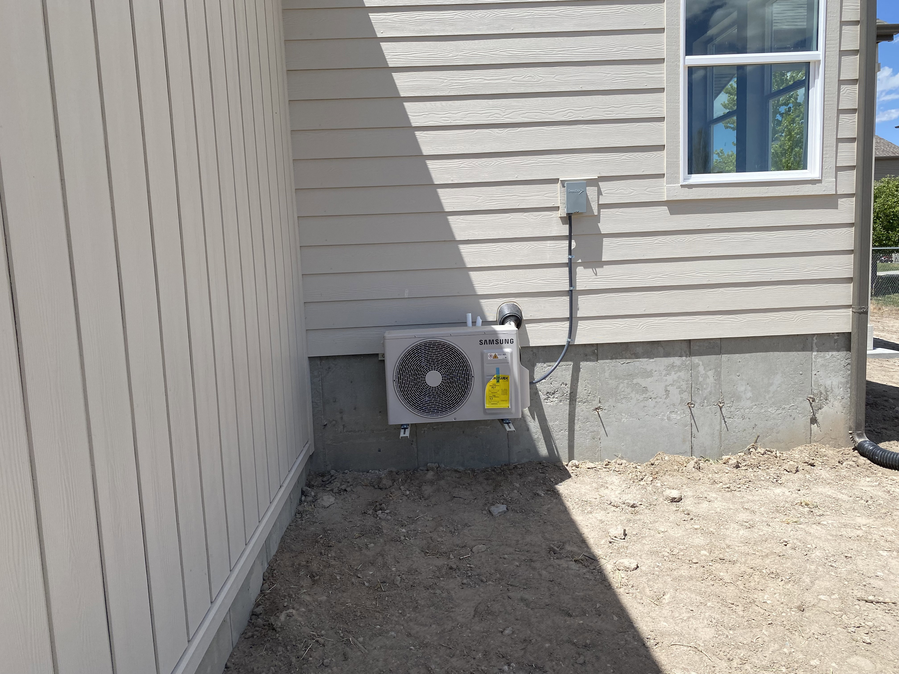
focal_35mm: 26
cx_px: 450
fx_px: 675
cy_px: 337
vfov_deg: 53.1
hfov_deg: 67.3
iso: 32
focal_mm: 4.25
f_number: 1.8
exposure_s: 1/3040
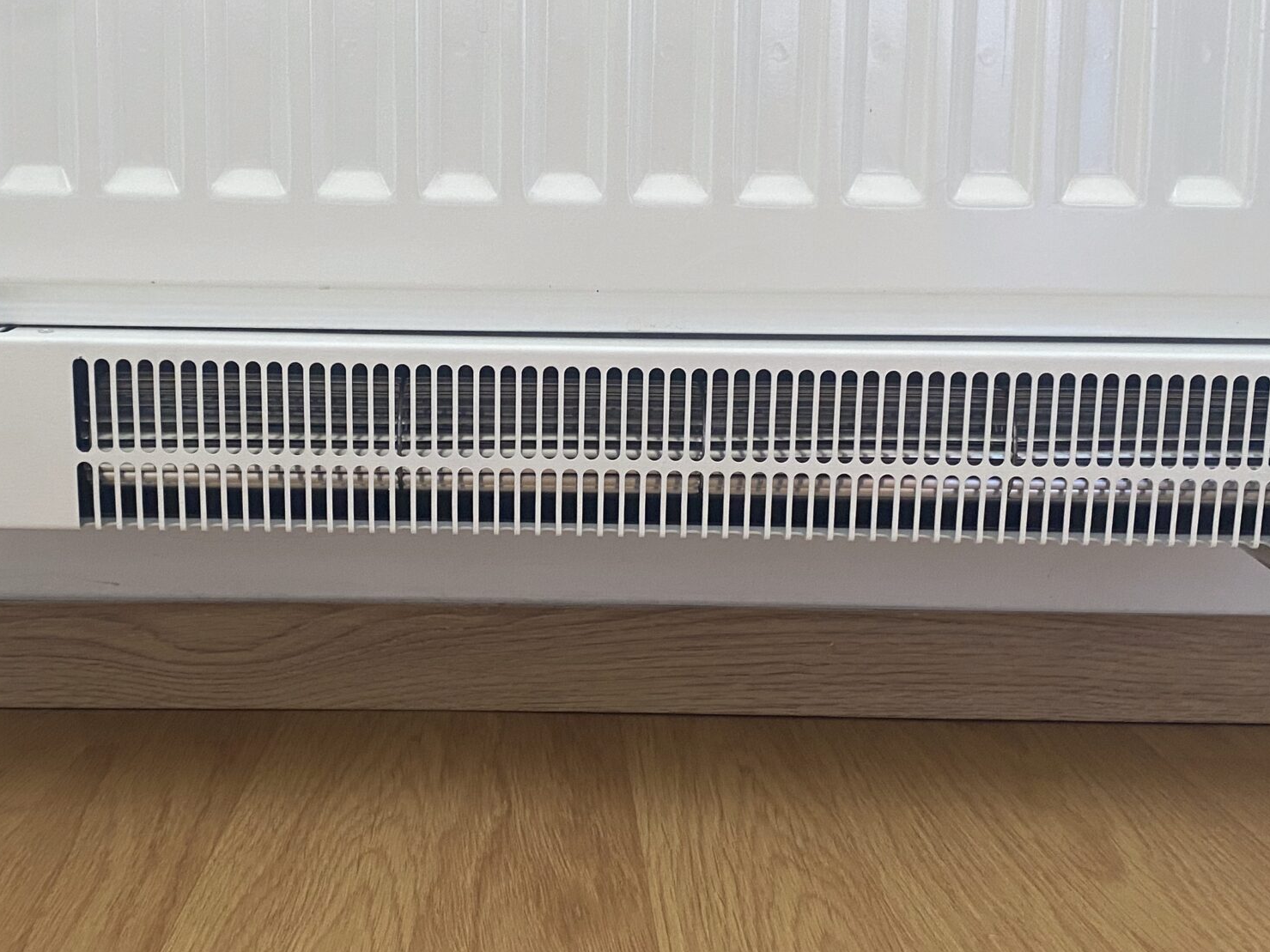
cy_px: 452
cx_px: 511
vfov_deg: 32.2
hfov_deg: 41.9
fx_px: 1651
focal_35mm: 45
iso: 125
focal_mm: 4.25
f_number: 1.8
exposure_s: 1/60
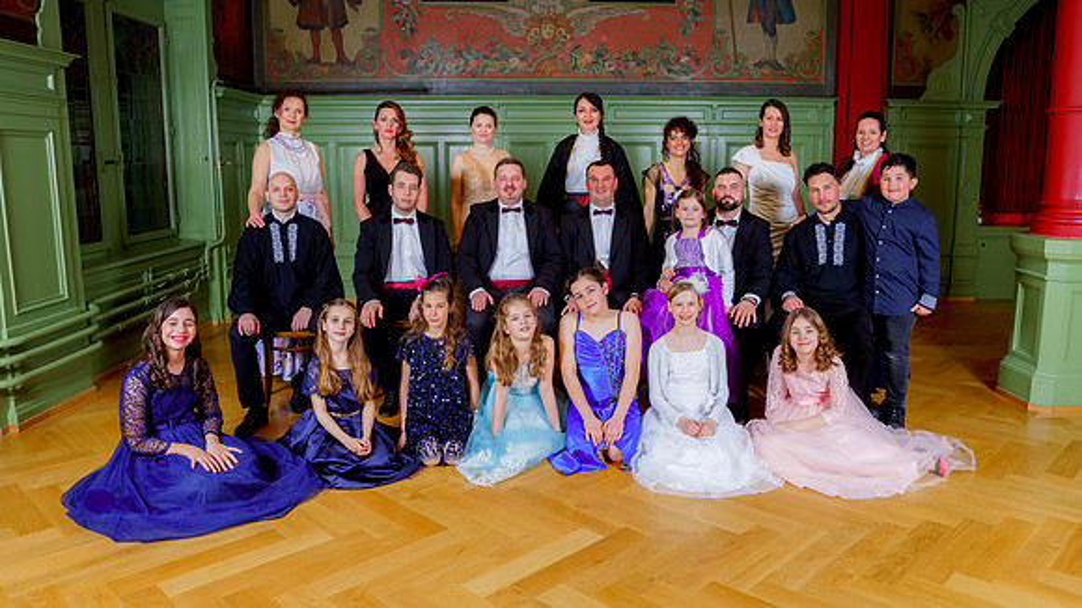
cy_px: 285
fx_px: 790
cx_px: 587
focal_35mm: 28
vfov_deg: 42.1
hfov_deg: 68.7
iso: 100
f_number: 6.3
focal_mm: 24
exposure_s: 1/100
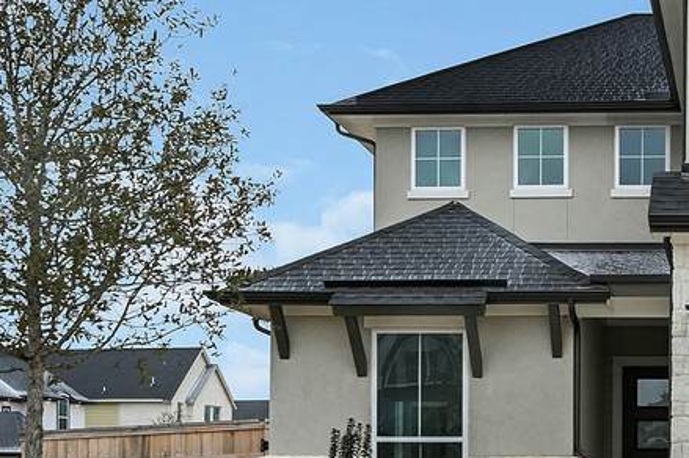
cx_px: 678
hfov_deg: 27.3
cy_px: 191
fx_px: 1339
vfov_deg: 19.4
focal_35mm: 70
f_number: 10
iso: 200
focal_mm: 24
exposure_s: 1/50
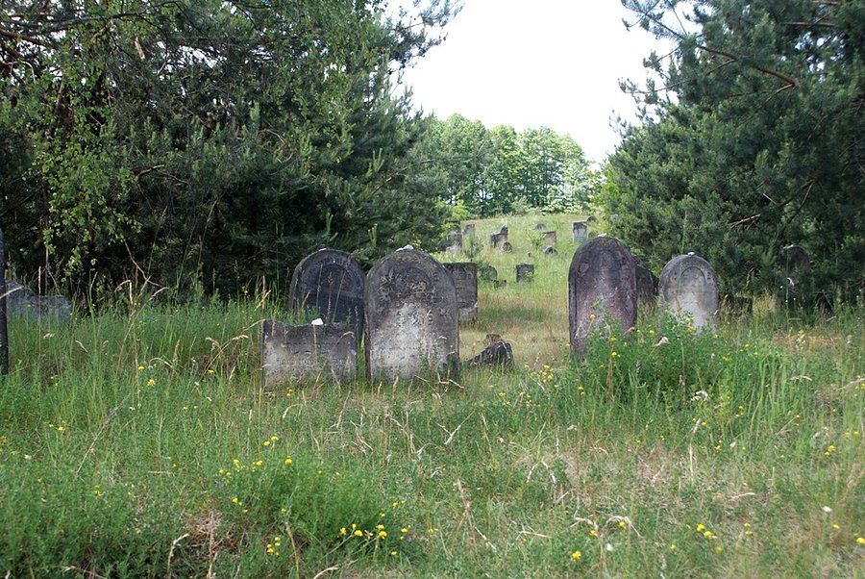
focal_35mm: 52
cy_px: 290
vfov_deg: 25.8
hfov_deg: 37.8
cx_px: 432
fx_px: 1263
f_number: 6.3
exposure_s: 1/80
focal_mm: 35
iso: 100
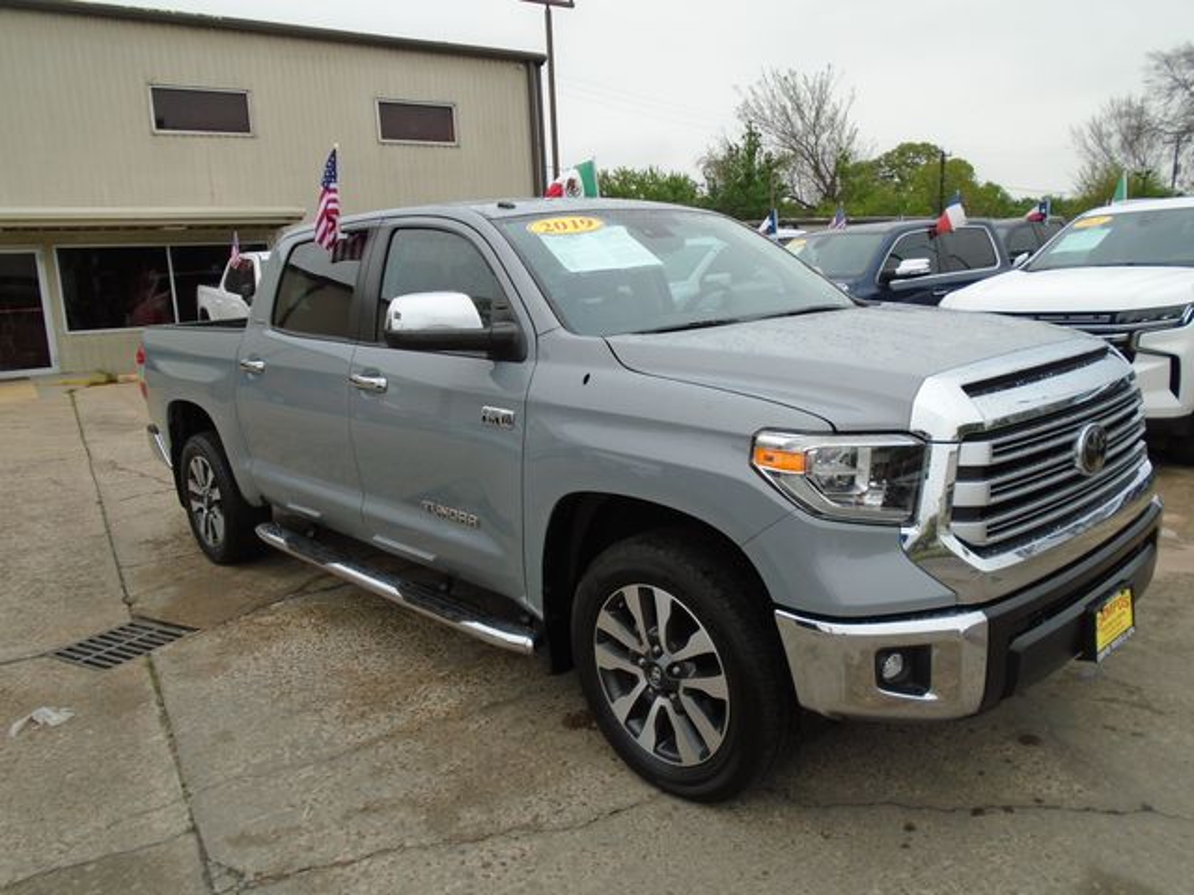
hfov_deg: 67.3
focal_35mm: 26
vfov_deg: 53.1
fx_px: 897
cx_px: 597
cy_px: 448
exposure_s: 1/250
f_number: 3.2
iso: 100
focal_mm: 4.6
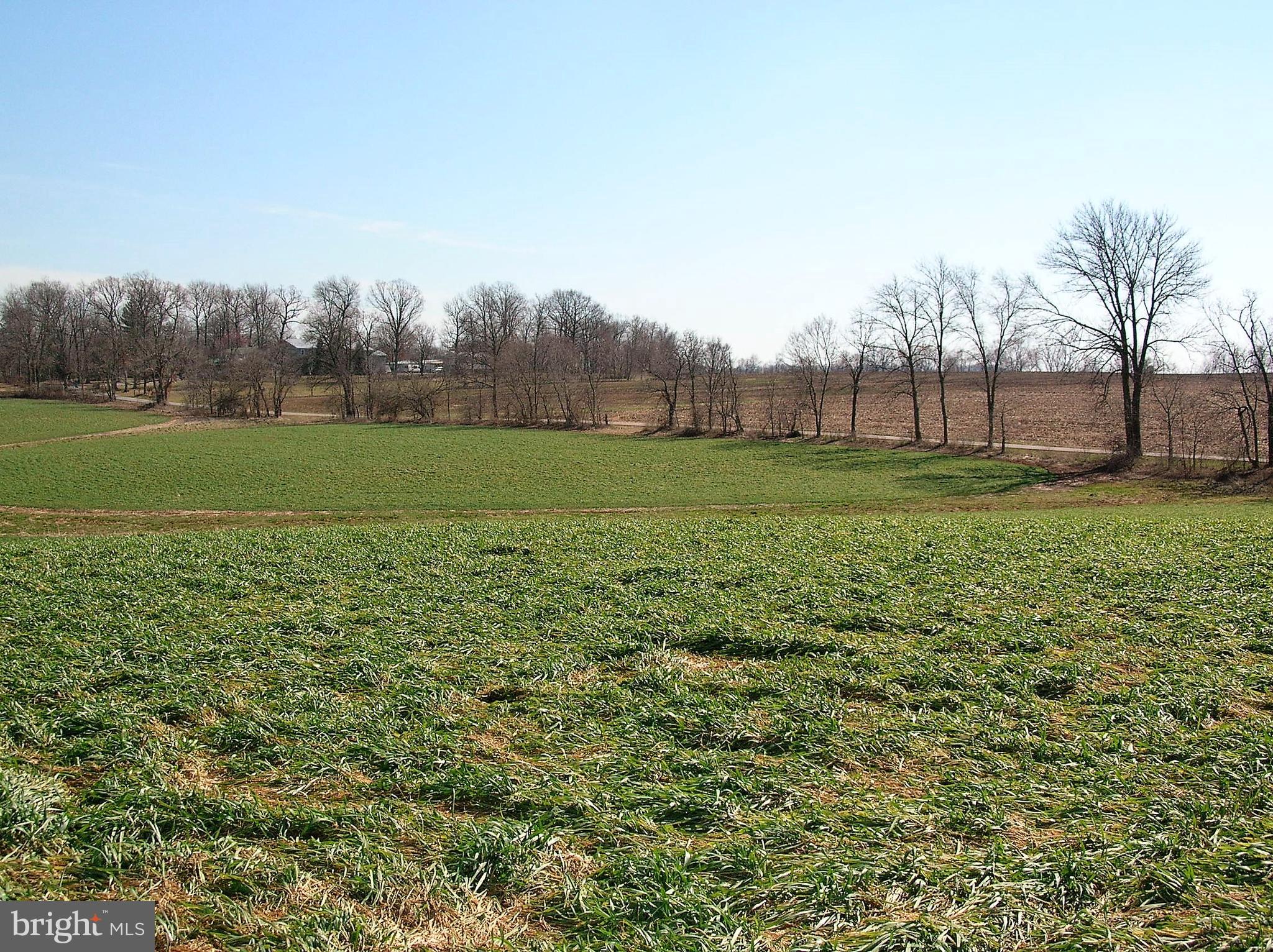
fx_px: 1359
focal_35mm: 37
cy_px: 476
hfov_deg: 50.2
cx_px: 636
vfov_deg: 38.6
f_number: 3.8
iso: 71
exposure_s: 1/934
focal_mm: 6.2
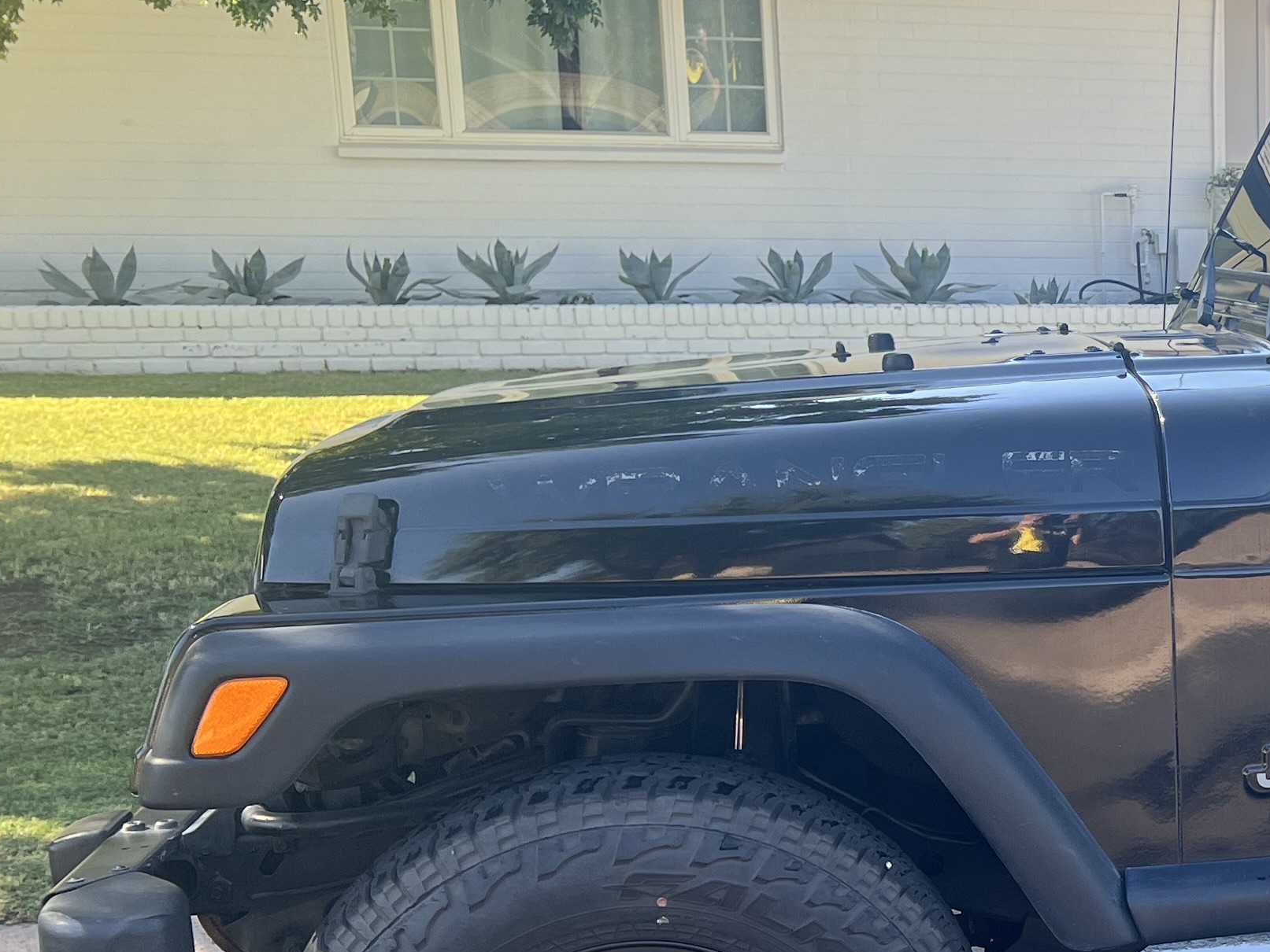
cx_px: 1543
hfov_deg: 26.4
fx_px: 2385
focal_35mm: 65
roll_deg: -1.4
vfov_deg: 22.5
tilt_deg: -13.9
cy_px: 642
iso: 50
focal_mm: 5.7
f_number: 1.5
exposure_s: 1/547
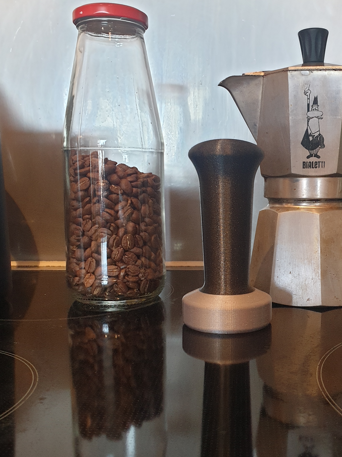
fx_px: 487
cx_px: 239
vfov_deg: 50.1
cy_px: 242
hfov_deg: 38.1
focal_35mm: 37
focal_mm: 4.3
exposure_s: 1/50
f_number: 2.4
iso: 250
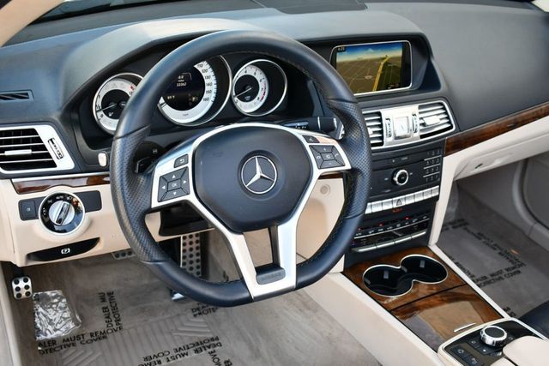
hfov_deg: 48.4
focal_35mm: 40
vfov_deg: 33.4
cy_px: 183
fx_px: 610
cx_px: 274
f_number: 4
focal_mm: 20
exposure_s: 1/250
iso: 400
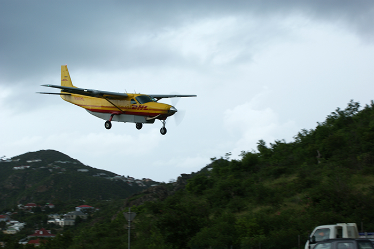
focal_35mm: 68
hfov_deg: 29.9
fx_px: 701
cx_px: 187
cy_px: 124
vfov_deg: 20.1
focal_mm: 45
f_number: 6.3
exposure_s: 1/160
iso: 100
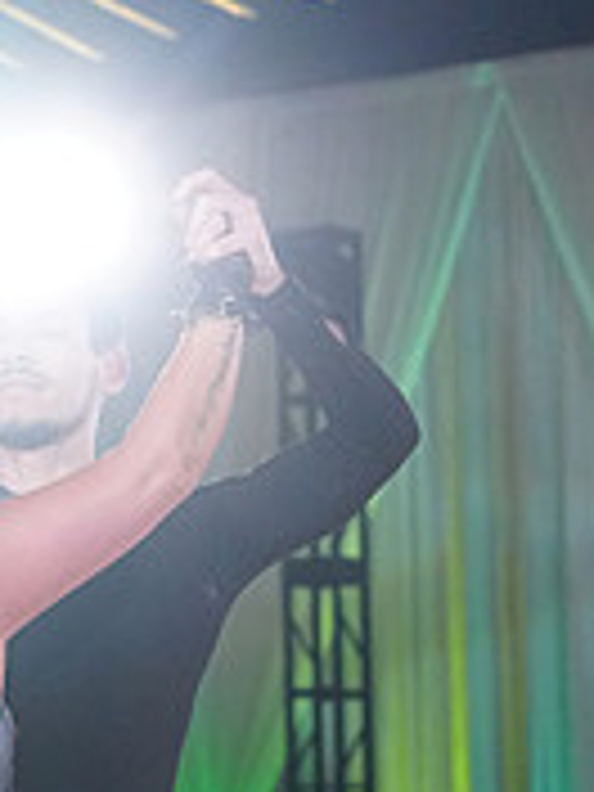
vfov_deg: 8.8
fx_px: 5079
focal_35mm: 222
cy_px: 1080
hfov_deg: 6.7
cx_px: 101
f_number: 4
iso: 2500
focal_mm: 70
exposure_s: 1/400
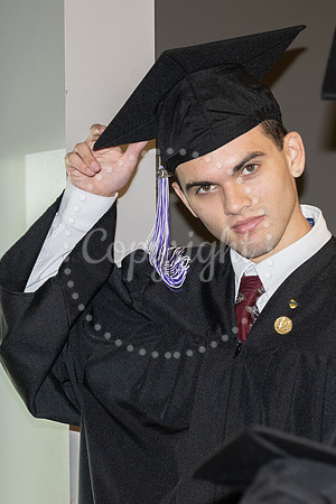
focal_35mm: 213
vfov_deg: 9.6
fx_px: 2985
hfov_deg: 6.4
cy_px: 347
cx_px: 13
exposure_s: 1/125
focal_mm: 103
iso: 1000
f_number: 5
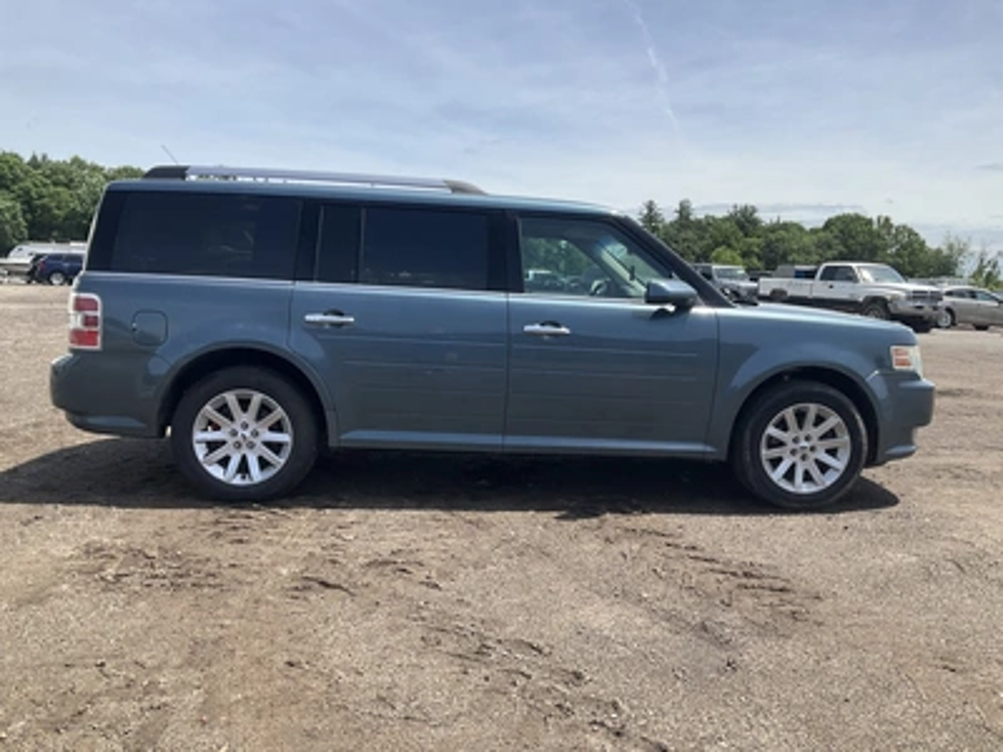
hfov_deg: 61.7
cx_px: 502
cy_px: 376
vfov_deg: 48.2
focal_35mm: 29
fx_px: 840
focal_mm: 3
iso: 25
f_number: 1.8
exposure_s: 1/1577
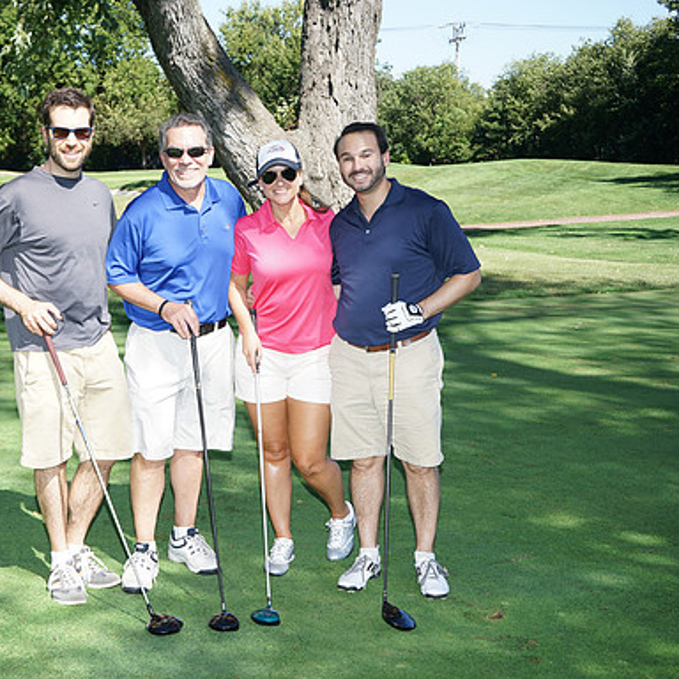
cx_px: 173
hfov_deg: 28.7
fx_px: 1309
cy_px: 339
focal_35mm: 59
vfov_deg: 29.1
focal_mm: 46
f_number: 7.1
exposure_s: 1/250
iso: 200
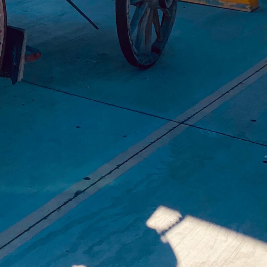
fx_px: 750
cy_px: -95
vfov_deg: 18.5
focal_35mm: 86
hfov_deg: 18.8
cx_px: -73
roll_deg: -0.4
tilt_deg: -6.2
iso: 32
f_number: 1.8
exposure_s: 1/3731
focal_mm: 4.25
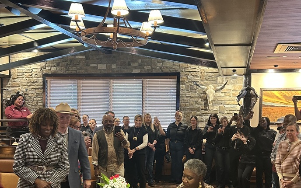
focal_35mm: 41
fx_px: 336
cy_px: 137
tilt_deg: -3.5
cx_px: 161
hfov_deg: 48.2
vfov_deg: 30.8
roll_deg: -1.6
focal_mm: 5.7
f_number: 1.5
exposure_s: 1/40
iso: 400
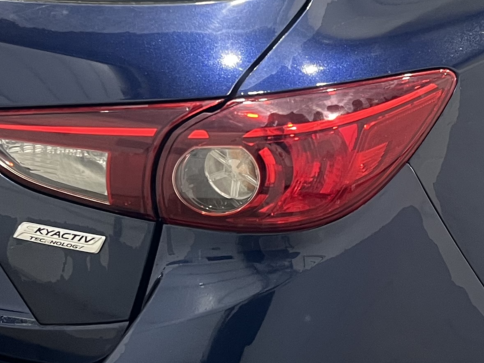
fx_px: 1244
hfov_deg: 22.0
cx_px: 289
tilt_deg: -23.0
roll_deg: -2.8
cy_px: 131
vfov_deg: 16.6
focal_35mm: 89
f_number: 1.5
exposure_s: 1/60
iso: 160
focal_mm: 5.7
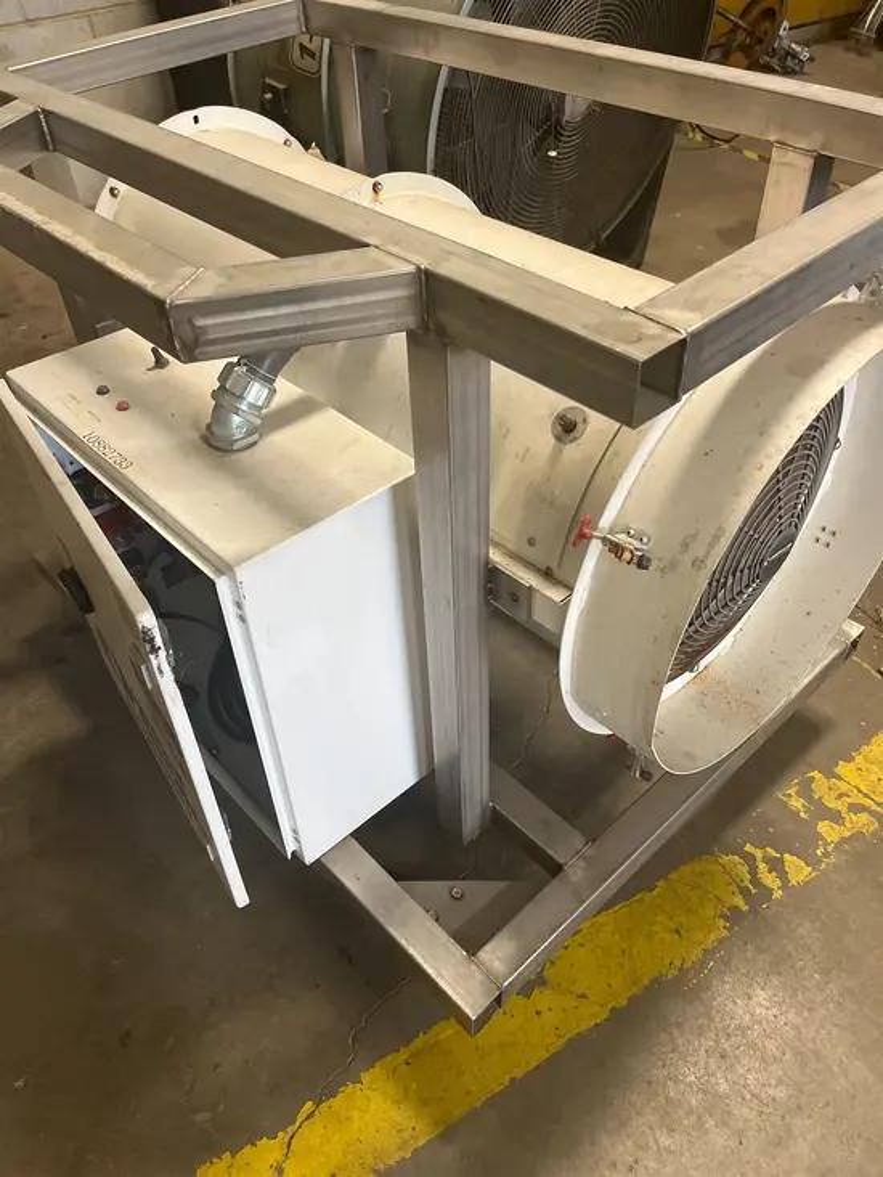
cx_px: 442
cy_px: 588
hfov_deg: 53.1
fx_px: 884
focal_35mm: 26
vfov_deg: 67.3
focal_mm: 5.1
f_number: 1.6
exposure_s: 1/60
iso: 320
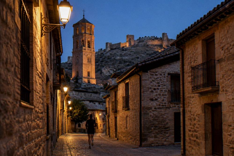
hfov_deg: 54.5
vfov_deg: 37.8
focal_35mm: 35
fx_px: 227
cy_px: 78
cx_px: 117
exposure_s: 1/60
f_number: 6.3
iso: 1600
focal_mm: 35
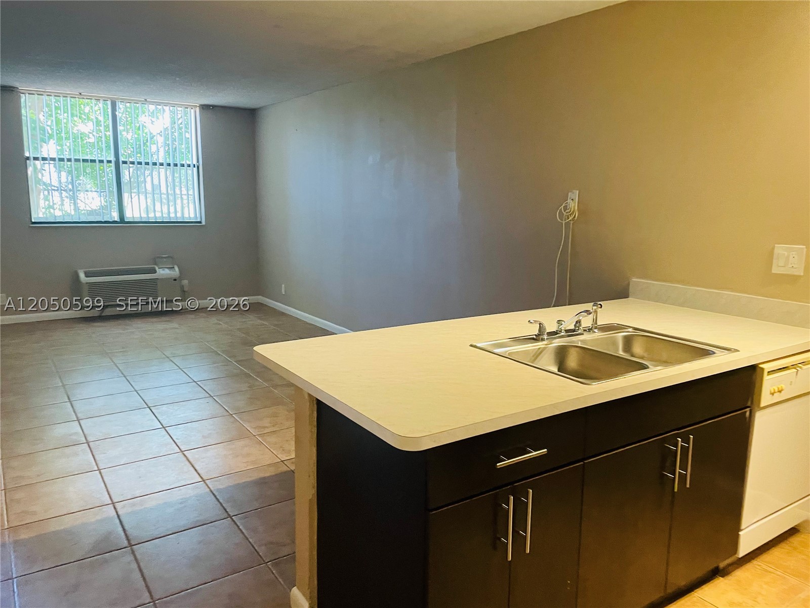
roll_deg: +0.7
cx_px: 405
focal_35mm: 26
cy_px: 304
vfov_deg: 53.1
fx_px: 608
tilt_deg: -11.0
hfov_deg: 67.3
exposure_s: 1/60
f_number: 1.6
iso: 400
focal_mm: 4.2
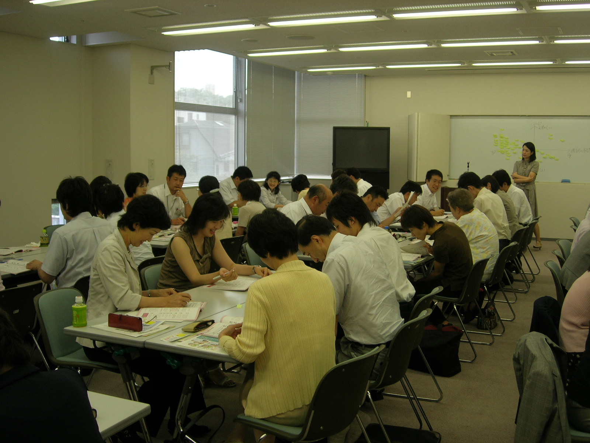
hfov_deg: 45.8
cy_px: 222
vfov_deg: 35.1
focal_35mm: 41
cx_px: 295
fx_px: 699
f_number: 2.9
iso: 64
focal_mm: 8.5
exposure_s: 1/64.4
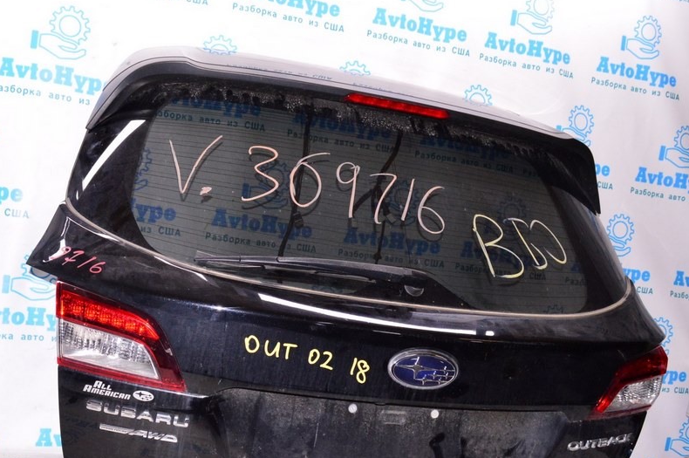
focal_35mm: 35
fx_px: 669
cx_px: 260
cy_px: 263
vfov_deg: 37.7
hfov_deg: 53.9
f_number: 8
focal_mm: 18
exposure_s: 1/125
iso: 1600
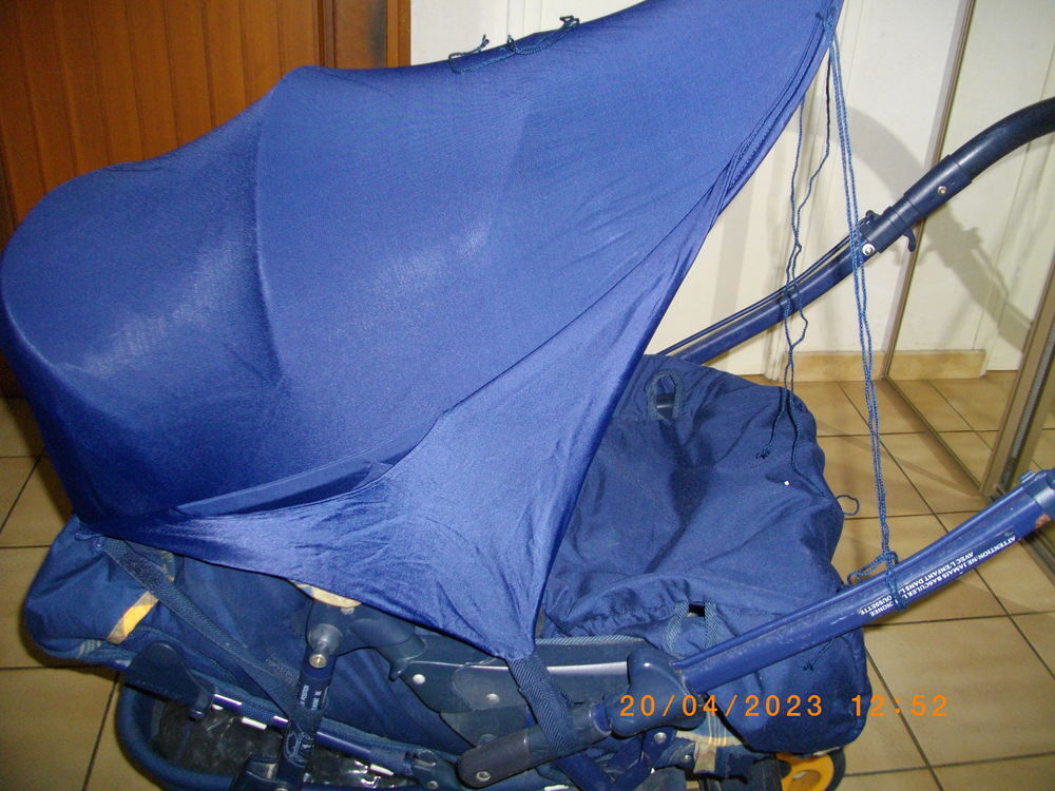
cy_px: 396
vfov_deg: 44.2
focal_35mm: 32
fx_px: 975
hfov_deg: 56.8
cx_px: 528
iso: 200
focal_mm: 5.7
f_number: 2.9
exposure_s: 1/50
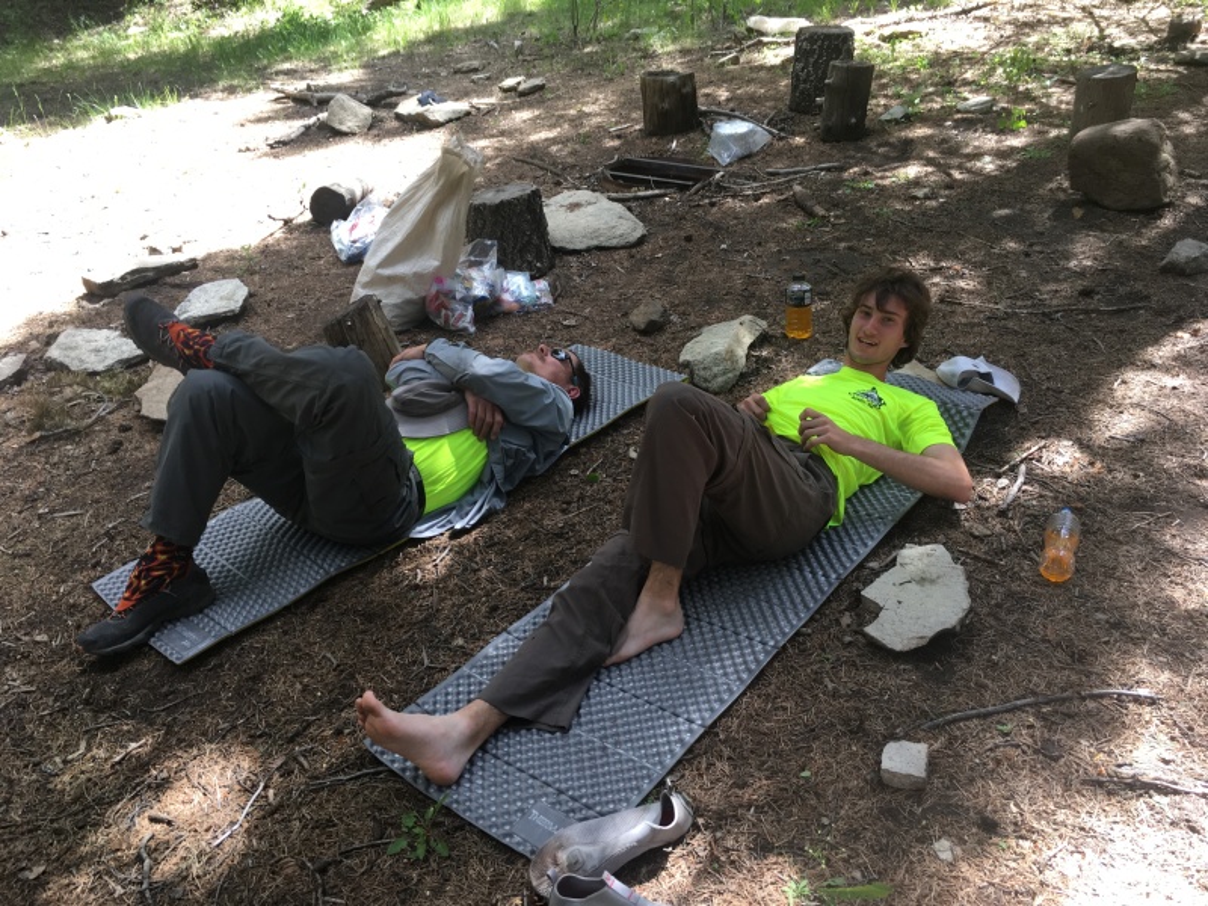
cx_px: 604
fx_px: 1012
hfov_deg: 61.7
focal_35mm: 29
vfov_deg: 48.2
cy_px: 453
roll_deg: +3.8
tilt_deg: -31.5
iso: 32
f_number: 2.2
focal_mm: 4.15
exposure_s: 1/120
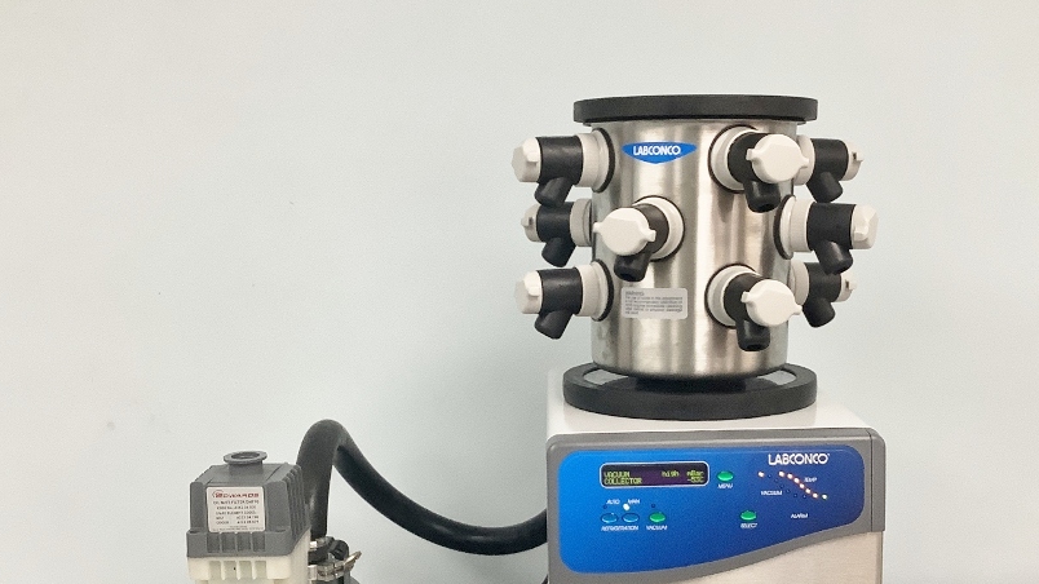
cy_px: 407
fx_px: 1184
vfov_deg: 27.5
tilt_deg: -12.8
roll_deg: +0.4
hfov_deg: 47.3
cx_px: 585
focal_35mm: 43
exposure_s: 1/60
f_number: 2.4
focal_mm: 3.3
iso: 125
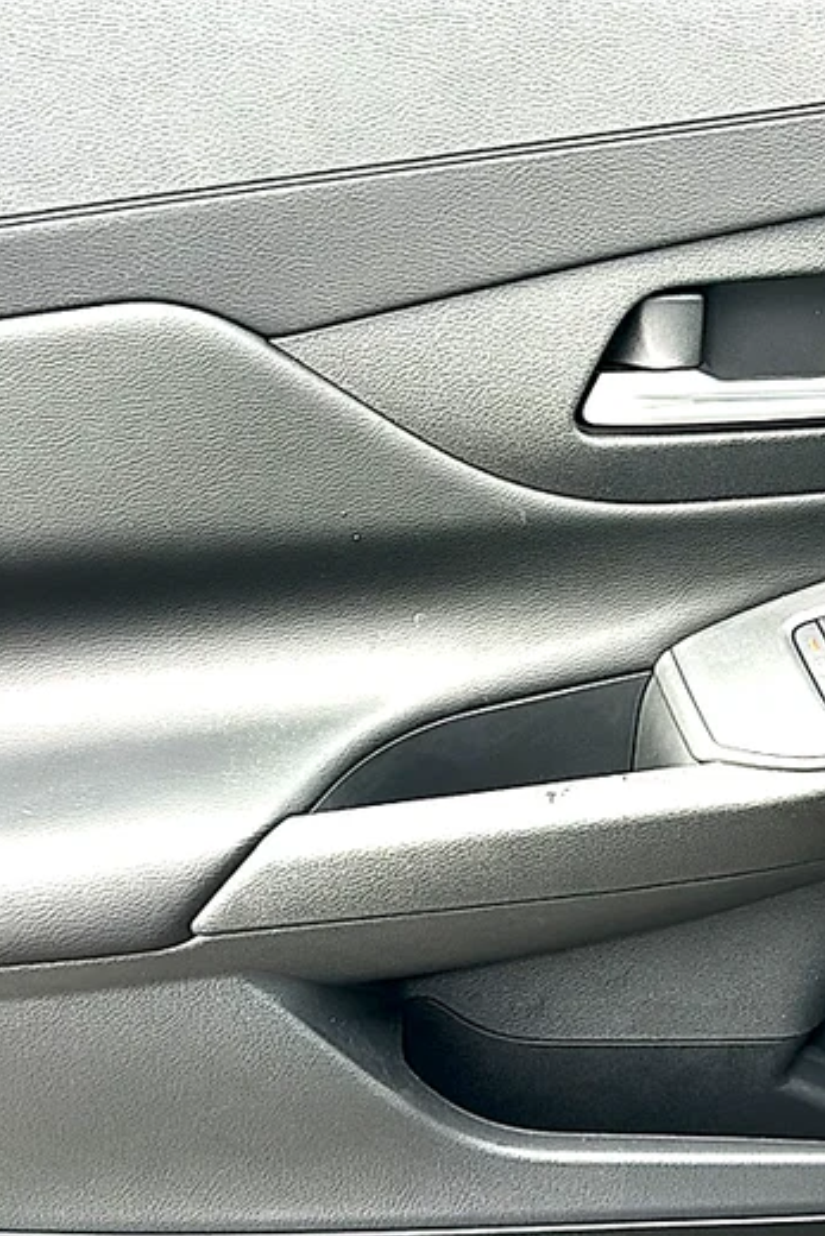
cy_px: 614
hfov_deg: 26.9
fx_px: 1683
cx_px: 694
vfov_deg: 40.3
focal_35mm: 49
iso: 80
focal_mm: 6.86
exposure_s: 1/206
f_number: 1.78
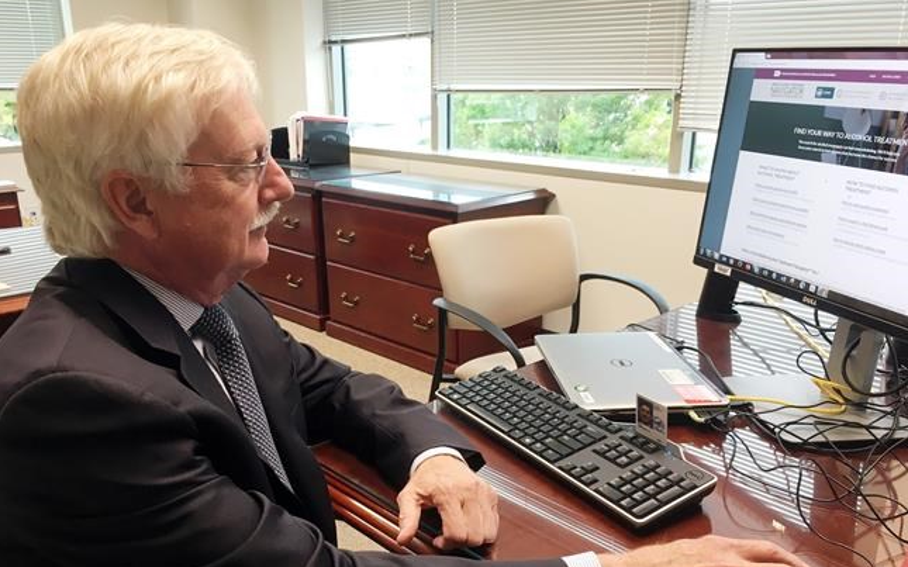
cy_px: 331
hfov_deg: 61.2
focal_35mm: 31
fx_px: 767
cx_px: 453
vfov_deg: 40.5
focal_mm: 4.15
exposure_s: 1/30
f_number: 2.2
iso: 64
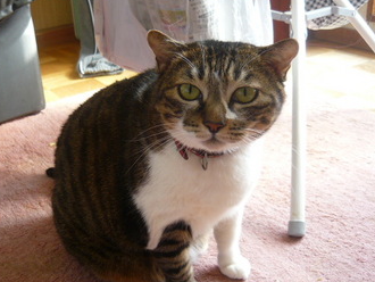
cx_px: 149
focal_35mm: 42
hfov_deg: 44.5
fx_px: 455
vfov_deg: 34.3
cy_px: 171
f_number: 2.8
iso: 100
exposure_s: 1/40
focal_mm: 5.5
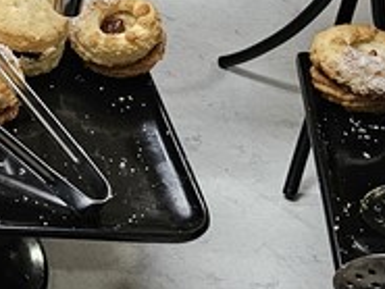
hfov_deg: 14.3
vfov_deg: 12.3
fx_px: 1291
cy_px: -127
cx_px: -376
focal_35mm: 116
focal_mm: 6.3
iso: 320
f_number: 1.7
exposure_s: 1/100
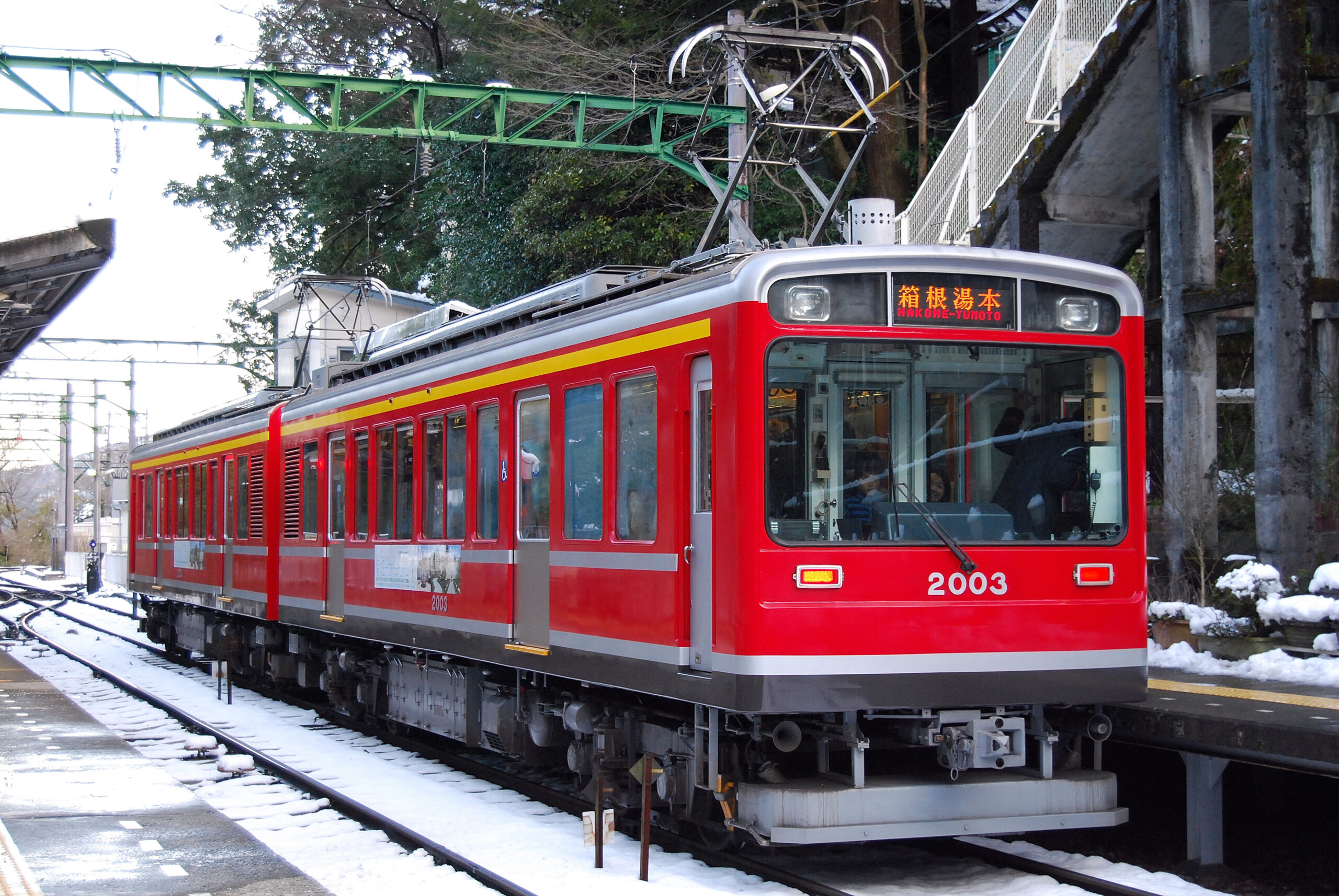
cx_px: 670
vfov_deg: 22.7
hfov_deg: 33.4
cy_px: 448
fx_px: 2234
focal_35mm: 60
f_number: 5.6
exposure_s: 1/125
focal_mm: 40
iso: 800
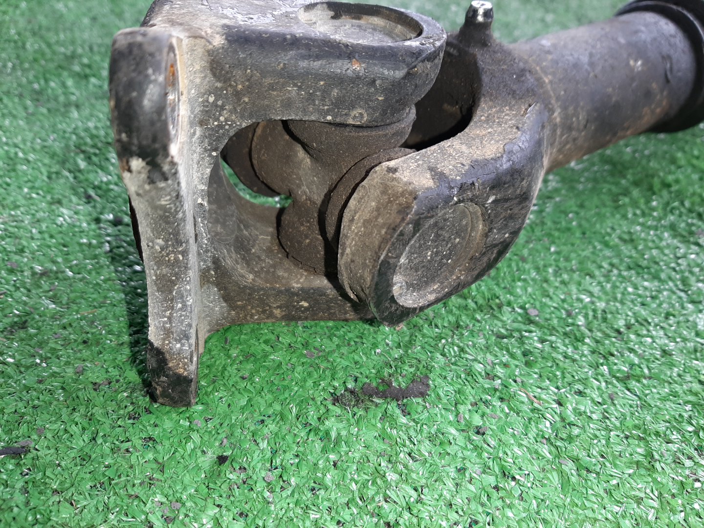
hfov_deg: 67.3
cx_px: 352
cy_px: 264
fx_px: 529
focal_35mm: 26
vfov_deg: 53.1
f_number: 1.7
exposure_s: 1/50
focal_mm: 3.93
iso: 67
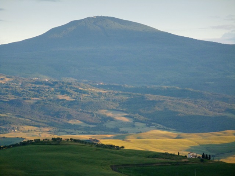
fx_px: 2064
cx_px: 118
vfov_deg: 4.9
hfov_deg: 6.5
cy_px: 88
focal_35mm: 304
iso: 320
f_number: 5.7
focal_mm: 54.5
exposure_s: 1/100
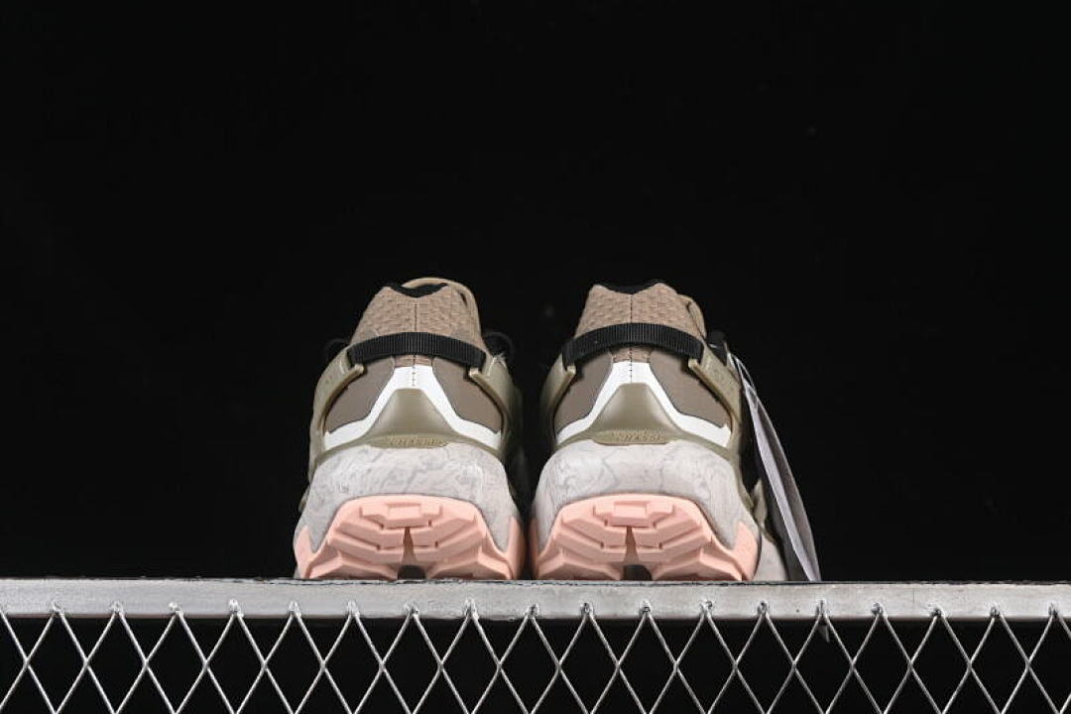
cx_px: 536
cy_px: 357
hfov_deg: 27.0
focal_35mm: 75
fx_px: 2231
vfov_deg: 18.2
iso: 160
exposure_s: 1/60
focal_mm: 50
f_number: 7.1
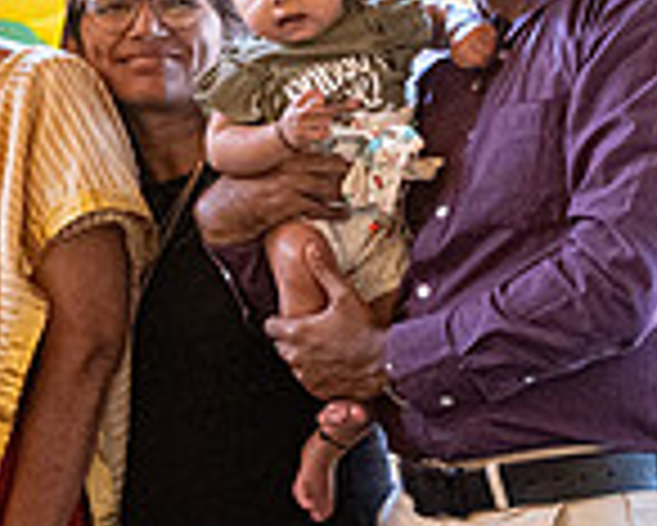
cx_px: -420
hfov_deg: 6.3
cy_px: 374
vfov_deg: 5.1
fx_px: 5857
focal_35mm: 301
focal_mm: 50
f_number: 2.8
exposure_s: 1/60
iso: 3200
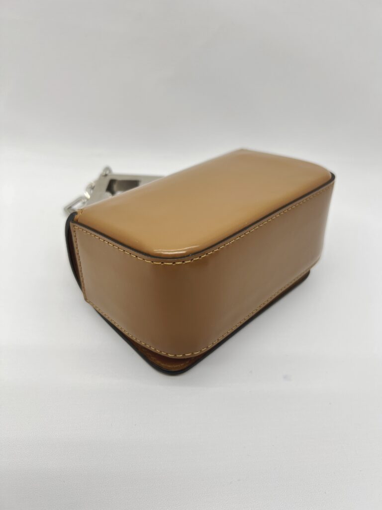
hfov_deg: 53.1
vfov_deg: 67.3
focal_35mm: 26
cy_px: 255
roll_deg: -10.2
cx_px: 191
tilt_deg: -38.3
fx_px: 383
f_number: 1.5
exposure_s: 1/107
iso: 32
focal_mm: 5.7
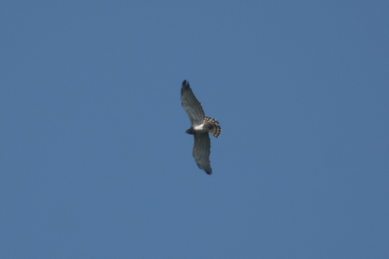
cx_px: 194
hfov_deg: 2.7
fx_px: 8107
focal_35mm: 750
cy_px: 130
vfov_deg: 1.8
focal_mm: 500
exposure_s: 1/1600
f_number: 5.6
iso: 250
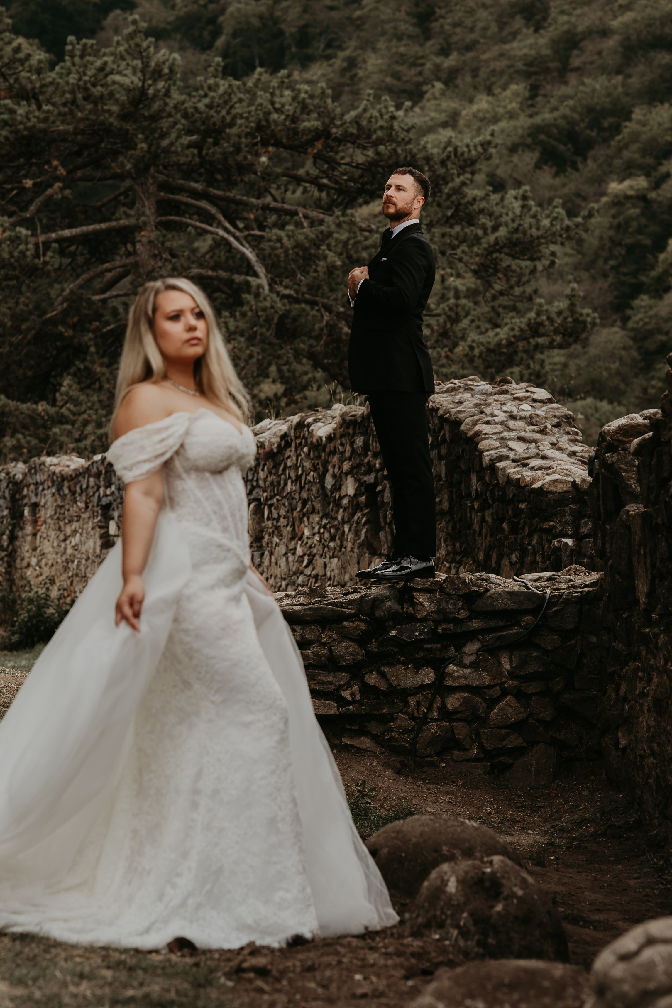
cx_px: 299
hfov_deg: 14.4
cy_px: 479
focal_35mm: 95
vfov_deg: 21.5
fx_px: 2660
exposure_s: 1/80
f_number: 4.5
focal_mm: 85
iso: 100
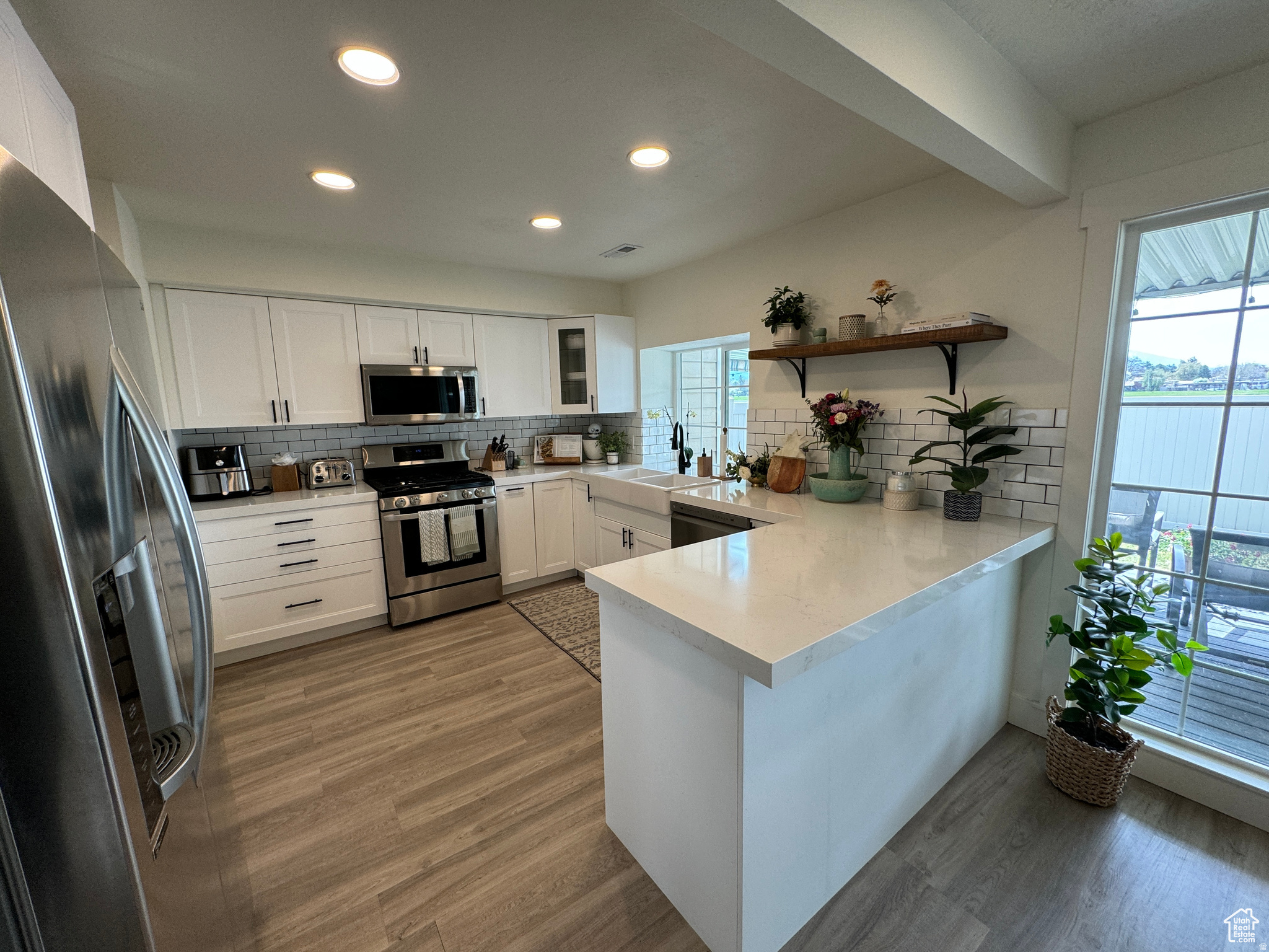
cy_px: 476
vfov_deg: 85.7
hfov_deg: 102.1
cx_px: 634
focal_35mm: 14
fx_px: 513
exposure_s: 1/120
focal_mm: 2.22
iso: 100
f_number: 2.2
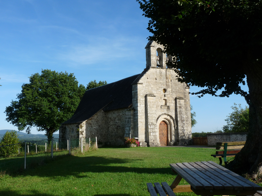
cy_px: 106
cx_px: 126
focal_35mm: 38
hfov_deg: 49.0
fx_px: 288
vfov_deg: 37.7
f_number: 5.6
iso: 100
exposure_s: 1/320
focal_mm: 6.2
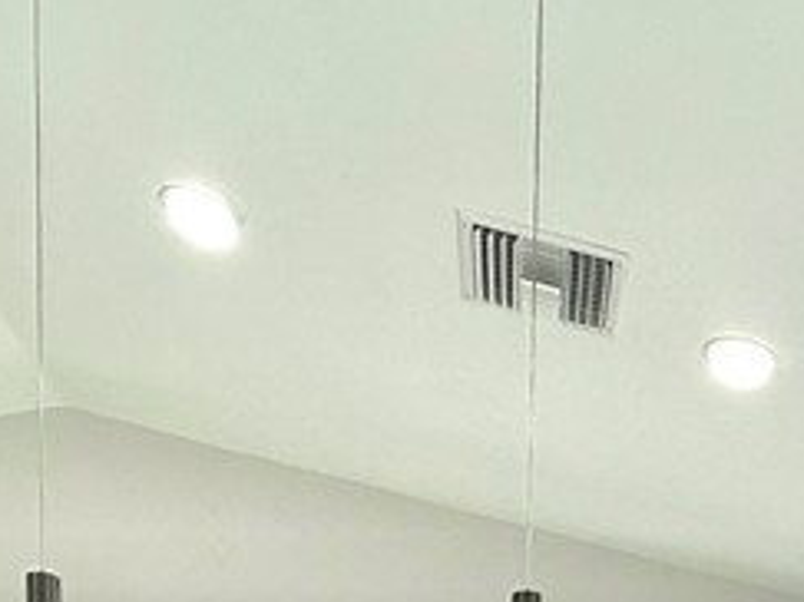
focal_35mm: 59
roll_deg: -1.2
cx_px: 566
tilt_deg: -4.5
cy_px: 1131
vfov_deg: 18.4
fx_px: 1370
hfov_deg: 32.3
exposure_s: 1/127
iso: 50
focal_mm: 2.22
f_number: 2.2
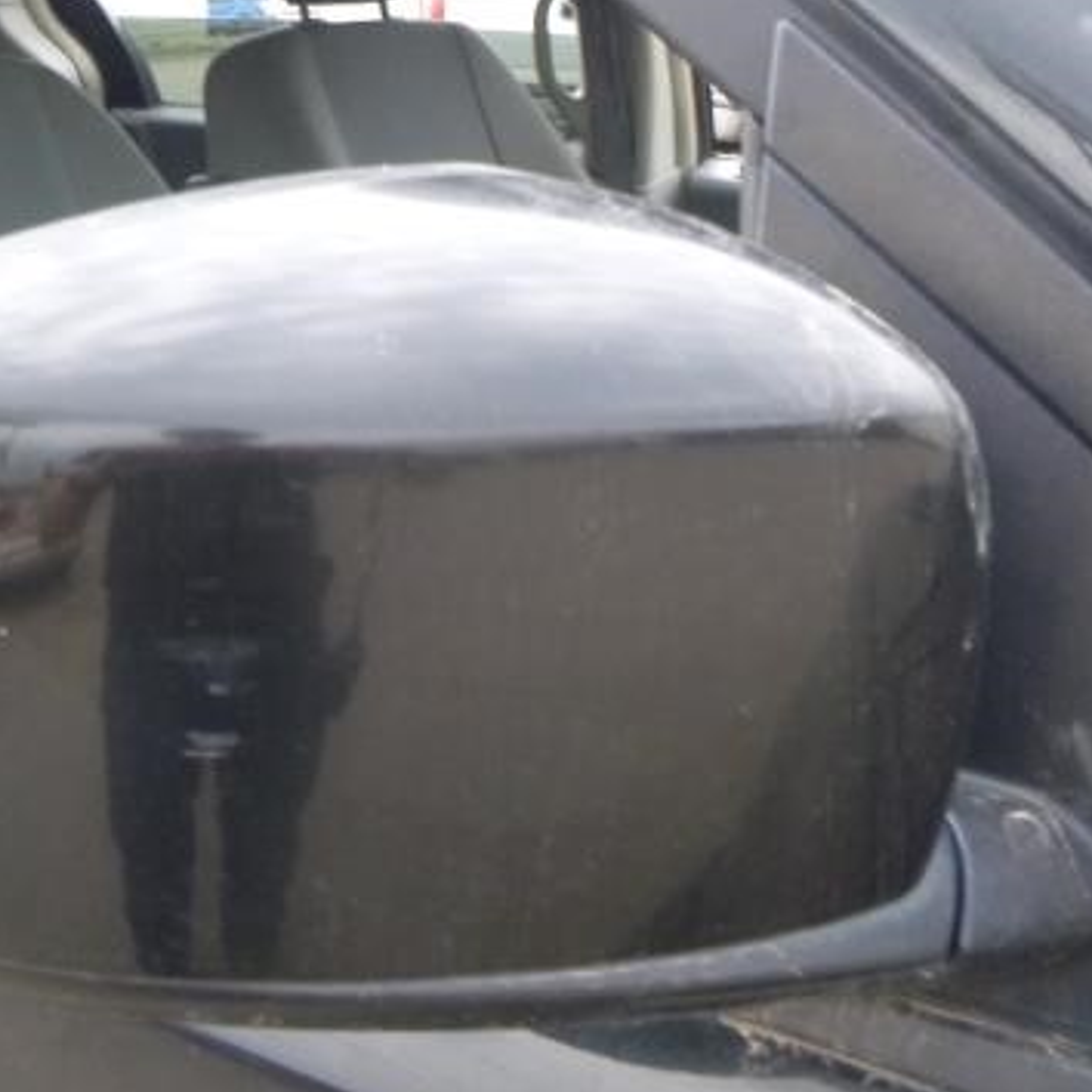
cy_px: 565
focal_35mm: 50
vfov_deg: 34.0
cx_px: 432
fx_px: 1785
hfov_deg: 33.9
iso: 320
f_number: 3.9
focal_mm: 4.5
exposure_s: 1/125
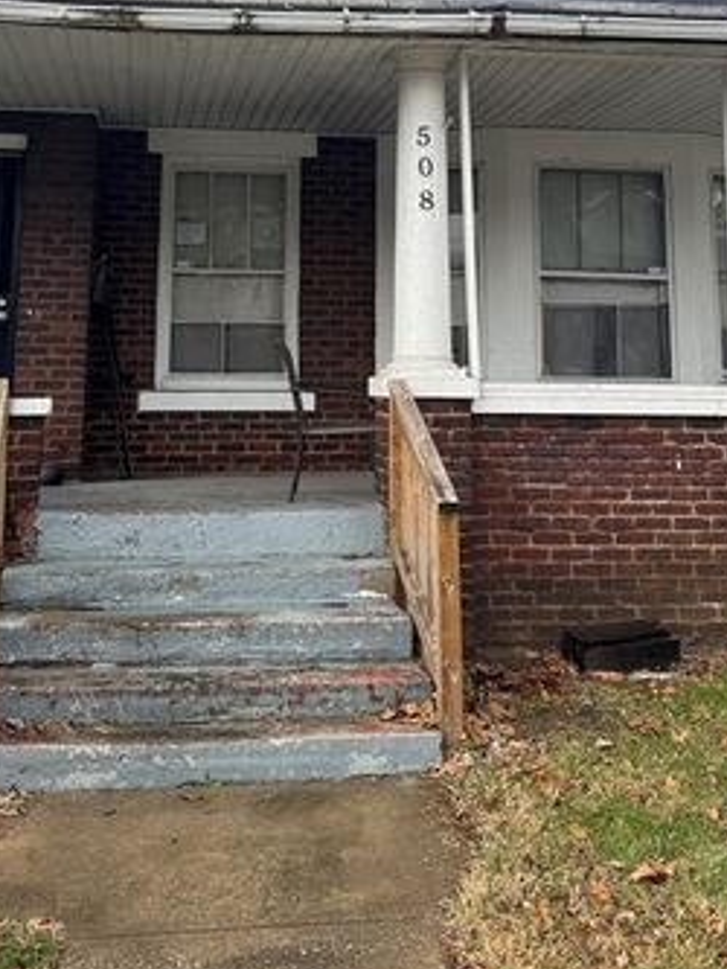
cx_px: 332
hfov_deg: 30.3
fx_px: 1343
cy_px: 167
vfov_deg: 37.9
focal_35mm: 48
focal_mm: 6.76
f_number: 1.78
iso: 80
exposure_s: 1/1339
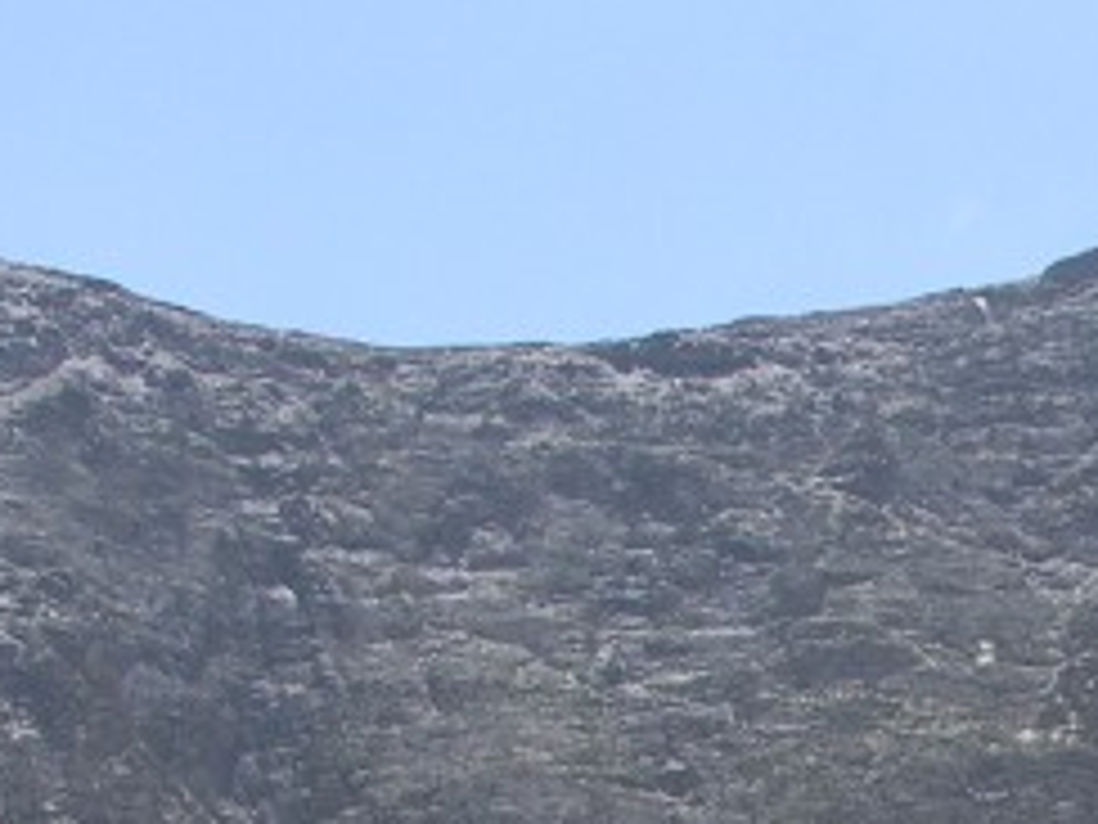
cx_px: 986
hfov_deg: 13.3
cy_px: 1256
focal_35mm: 147
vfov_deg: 9.8
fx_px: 4663
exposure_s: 1/202
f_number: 6.3
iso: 50
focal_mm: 8.9
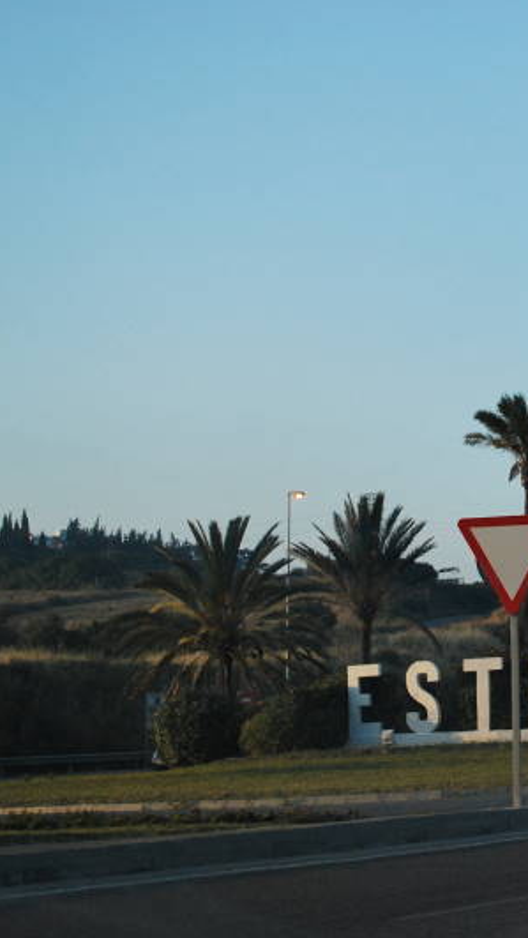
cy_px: 467
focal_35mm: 90
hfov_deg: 13.2
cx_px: 576
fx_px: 2238
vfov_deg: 23.7
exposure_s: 1/500
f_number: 5.3
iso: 640
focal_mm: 38
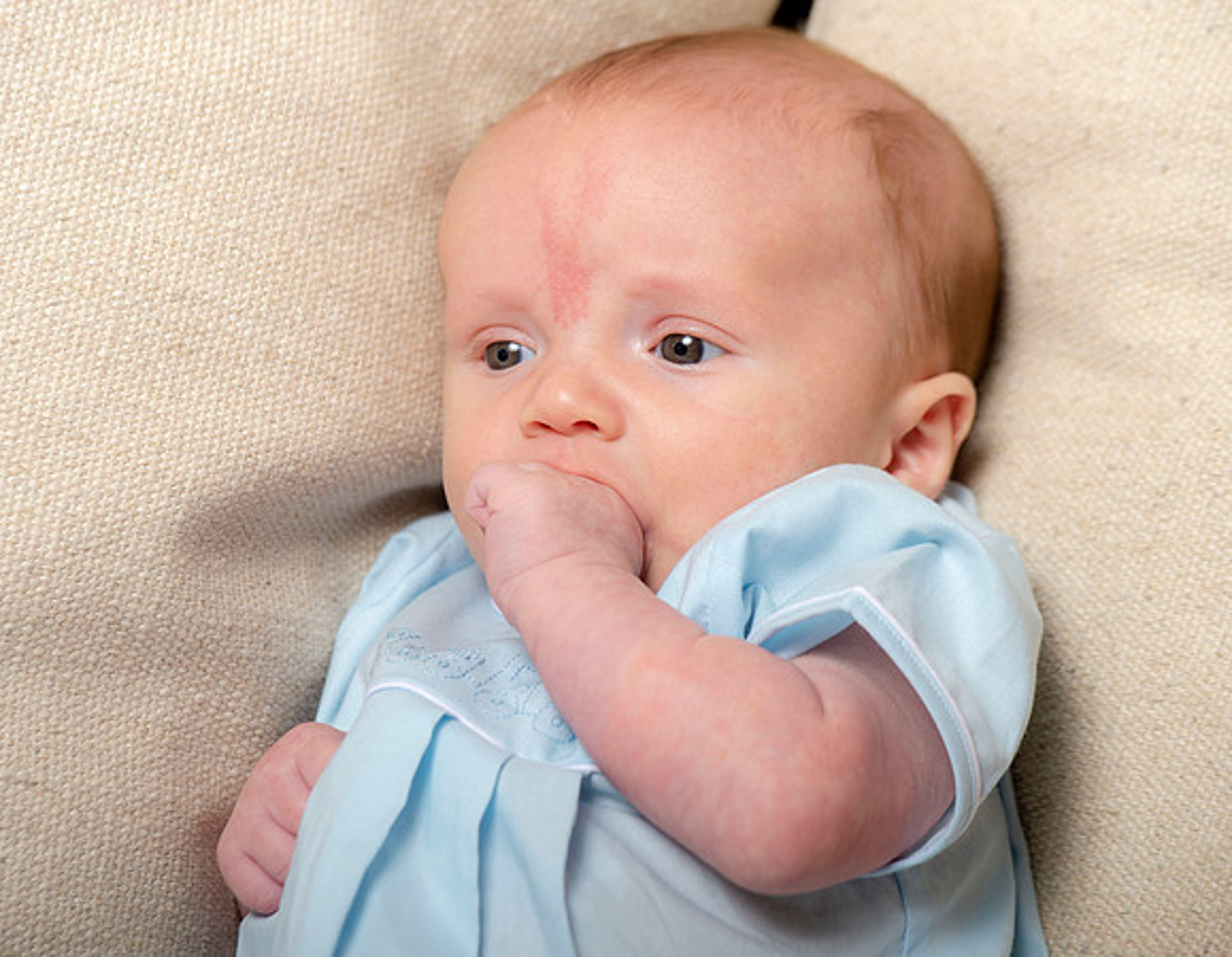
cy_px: 467
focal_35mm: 233
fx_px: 8392
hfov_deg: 8.4
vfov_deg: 6.5
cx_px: 580
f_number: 5.6
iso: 250
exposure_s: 1/200
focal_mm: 185
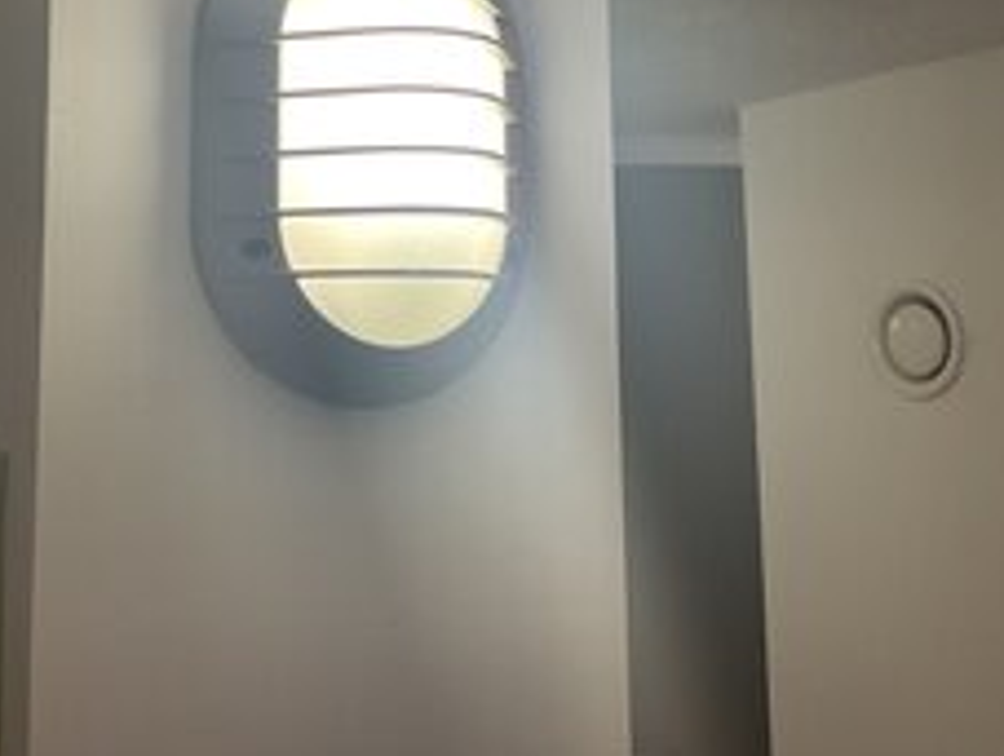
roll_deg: +0.0
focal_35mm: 51
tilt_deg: +9.1
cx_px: 433
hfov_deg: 37.4
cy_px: 124
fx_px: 1482
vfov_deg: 27.9
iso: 80
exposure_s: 1/50
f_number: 1.8
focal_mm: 3
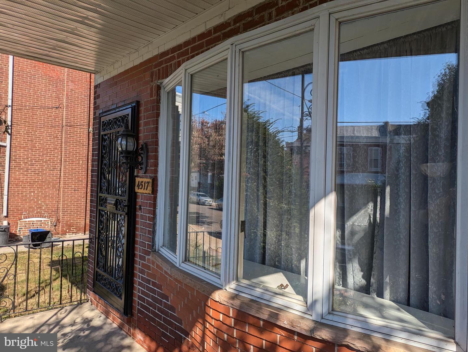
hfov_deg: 69.4
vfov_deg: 54.9
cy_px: 176
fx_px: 338
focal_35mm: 25
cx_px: 234
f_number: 1.89
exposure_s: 1/2155
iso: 44
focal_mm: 5.43
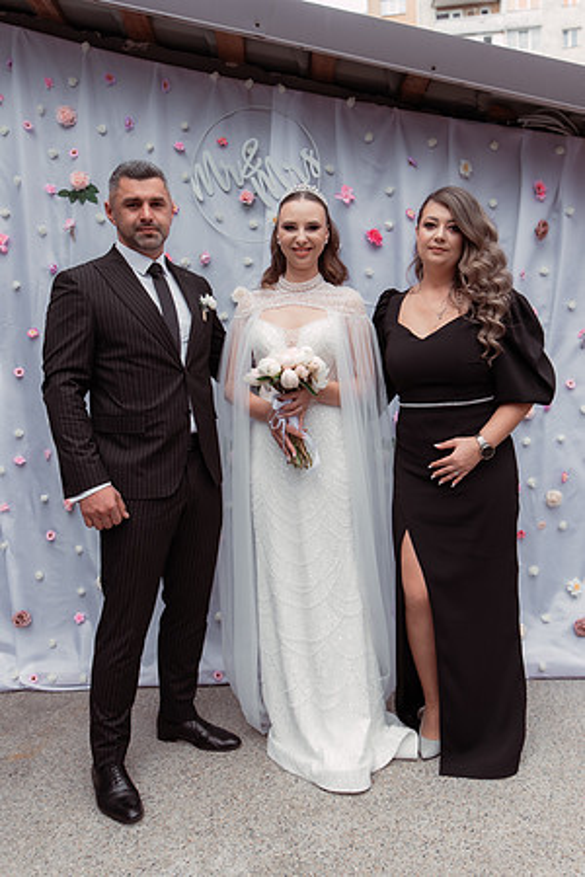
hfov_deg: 47.9
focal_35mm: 27
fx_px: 658
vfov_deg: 67.4
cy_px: 438
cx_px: 292
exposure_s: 1/400
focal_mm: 27
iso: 200
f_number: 4.5
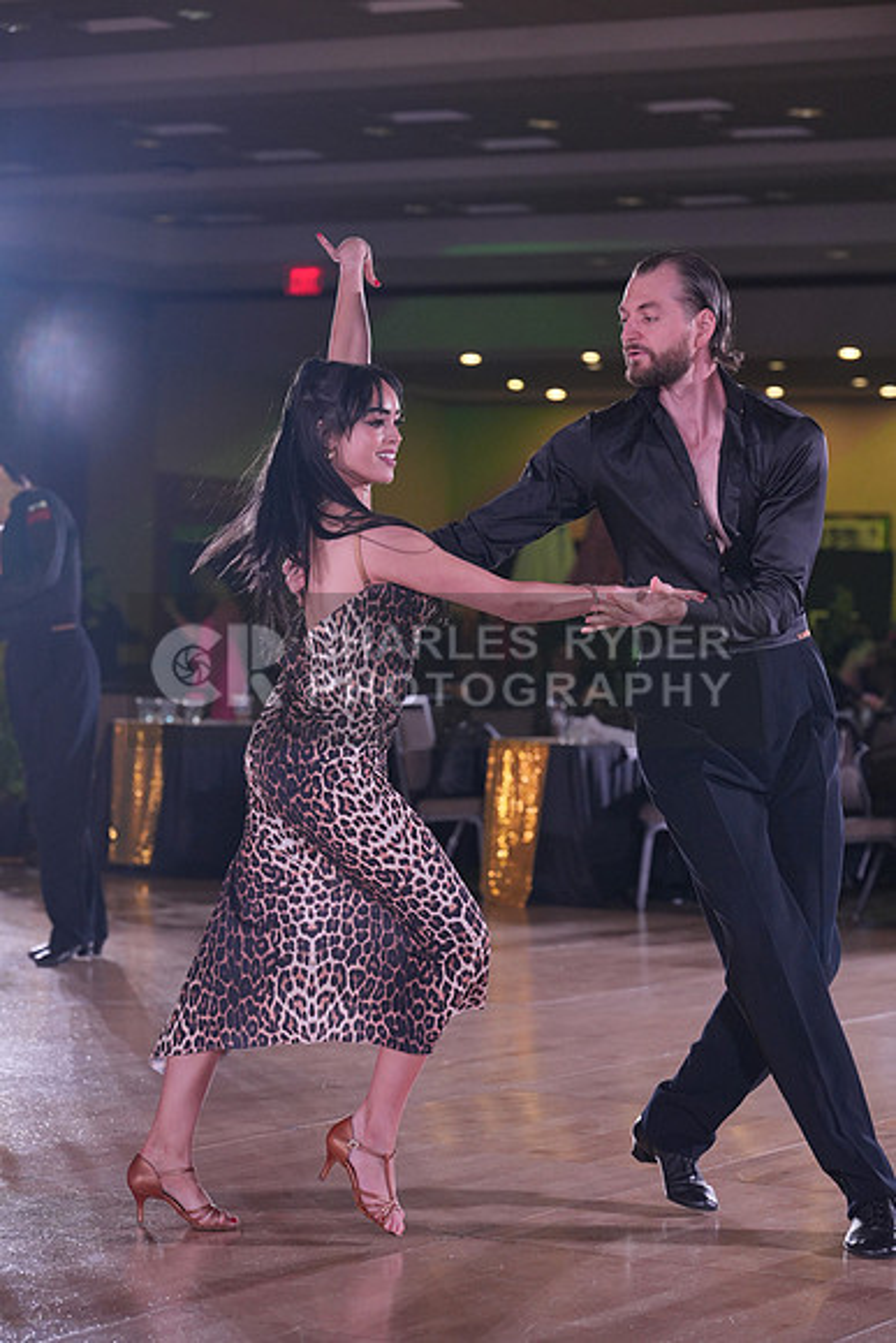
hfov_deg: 15.2
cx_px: 448
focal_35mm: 90
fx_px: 3358
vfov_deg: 22.6
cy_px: 672
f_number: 4
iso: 1250
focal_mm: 90
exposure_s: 1/400
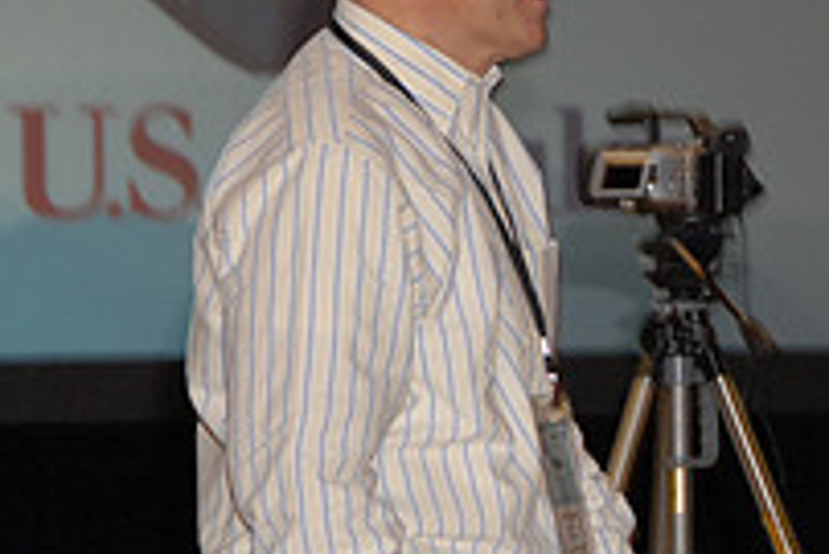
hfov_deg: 4.5
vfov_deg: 3.1
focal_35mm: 451
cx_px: 1145
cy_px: 259
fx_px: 10403
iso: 400
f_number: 7.1
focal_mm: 105
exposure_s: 1/30
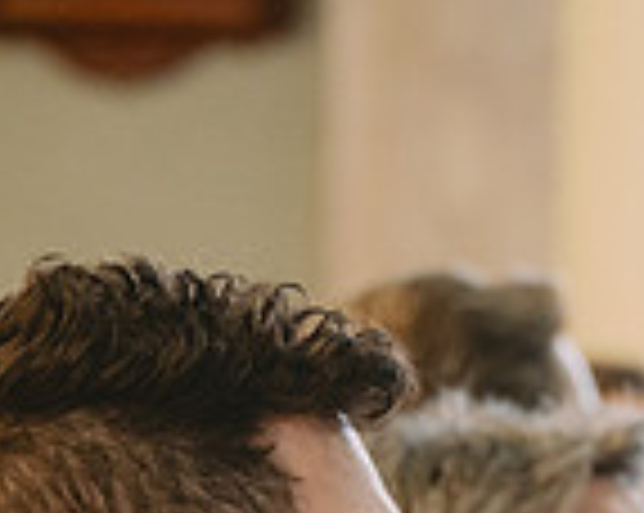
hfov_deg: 6.5
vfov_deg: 5.1
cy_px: 757
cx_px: 680
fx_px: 5672
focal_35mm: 298
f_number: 2.8
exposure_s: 1/250
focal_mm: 65
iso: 2000
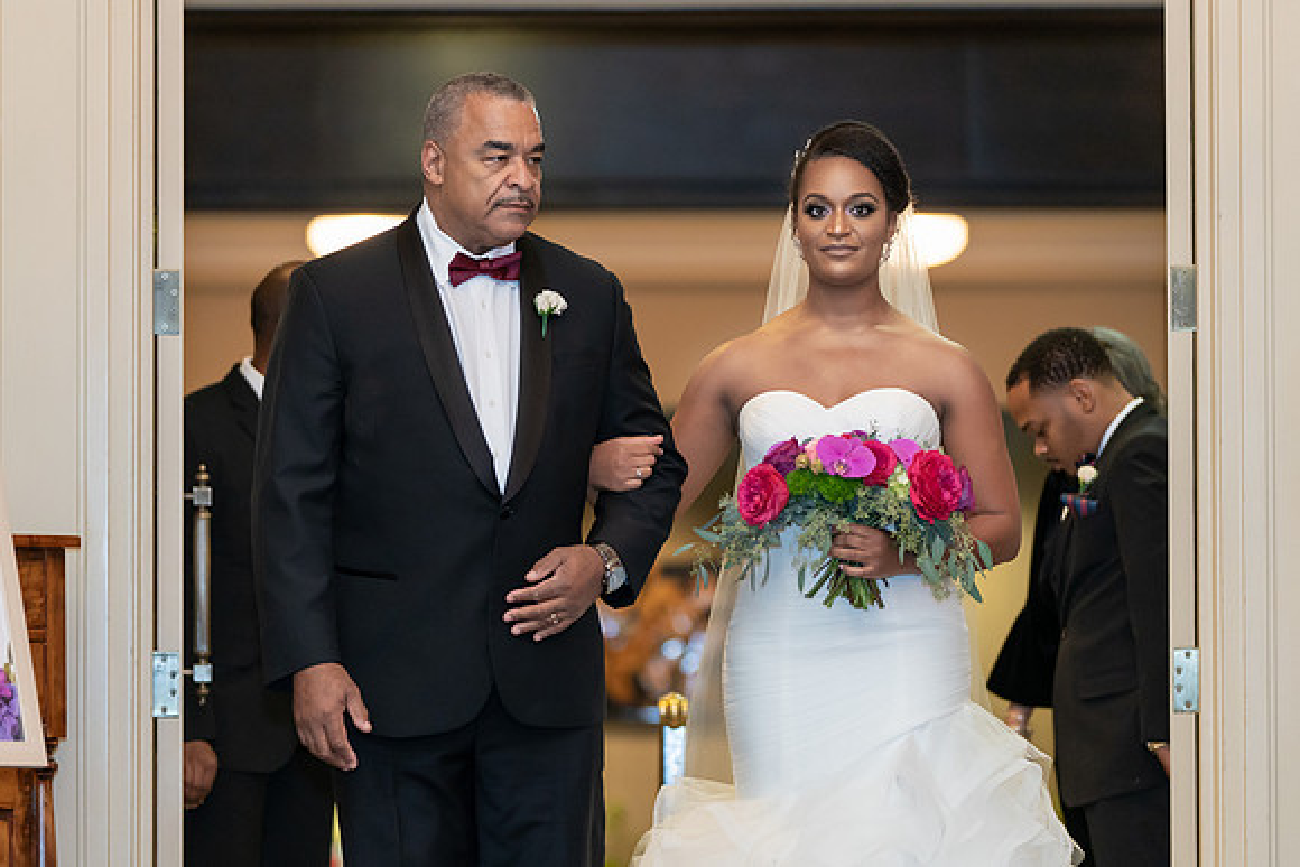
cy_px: 493
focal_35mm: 158
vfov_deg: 8.7
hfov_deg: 13.0
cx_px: 674
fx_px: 5696
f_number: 2.8
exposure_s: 1/250
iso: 2000
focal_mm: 135
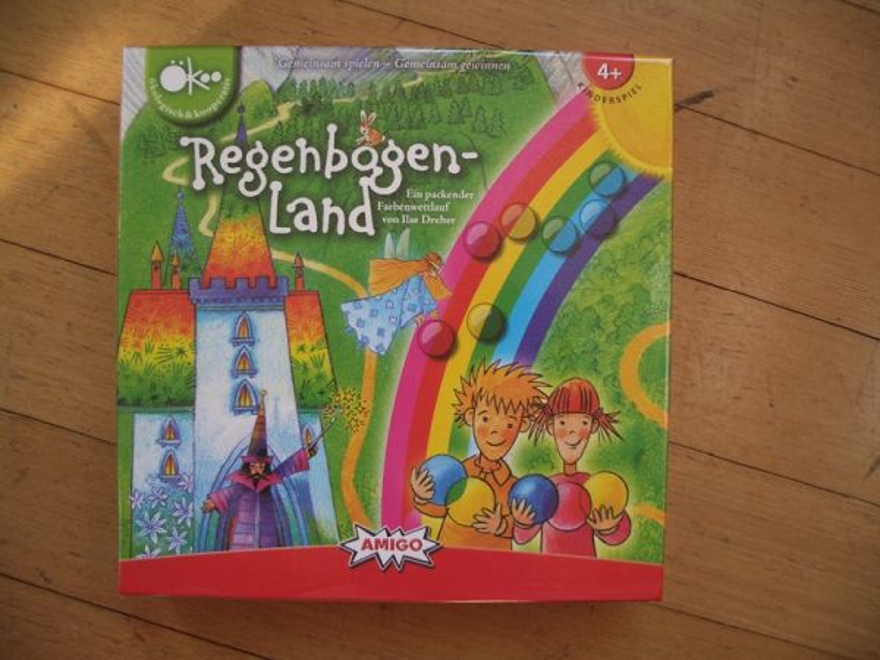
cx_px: 440
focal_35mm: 35
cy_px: 330
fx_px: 890
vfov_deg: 40.7
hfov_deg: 52.6
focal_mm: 5.8
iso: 80
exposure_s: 1/80
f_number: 2.6
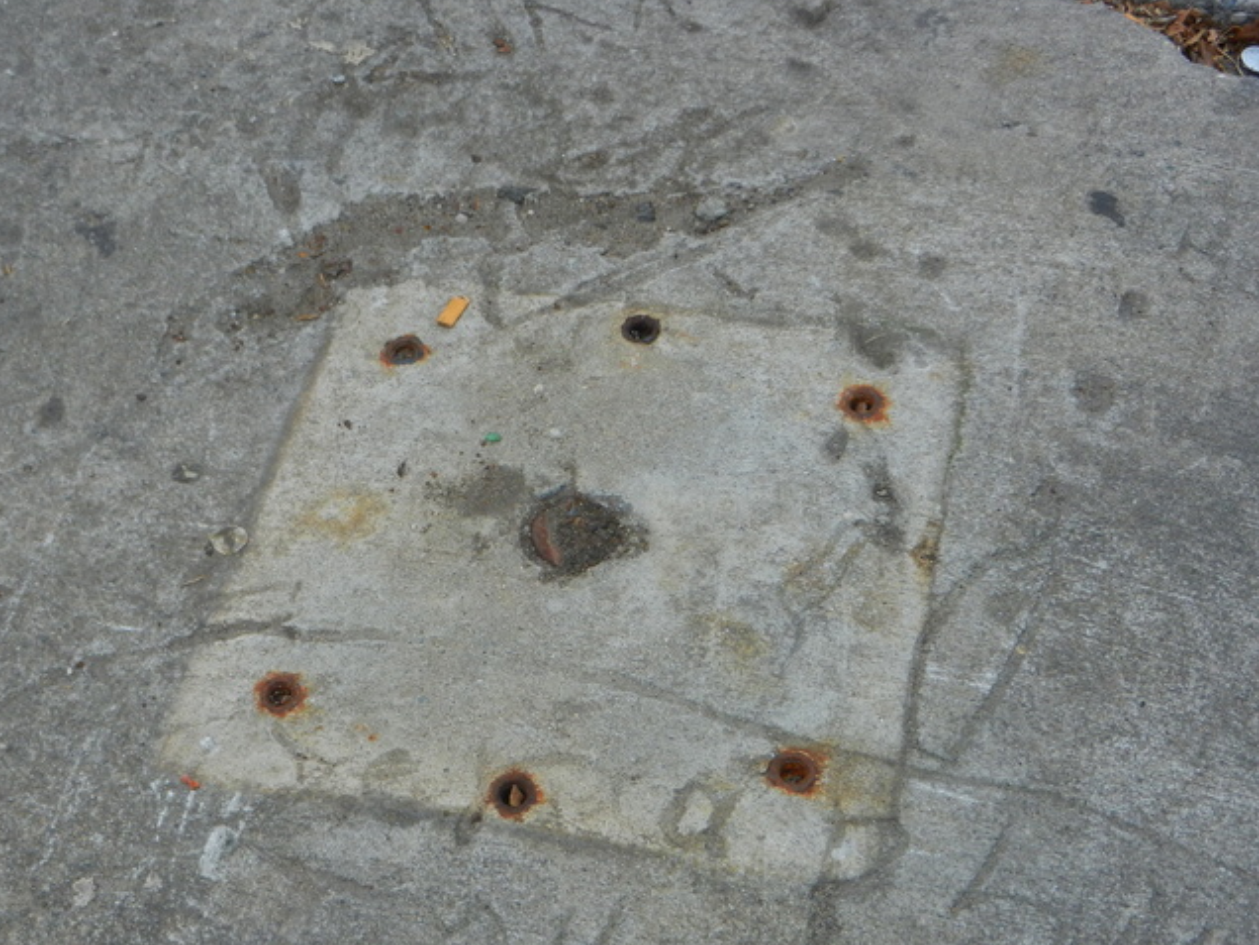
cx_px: 538
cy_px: 577
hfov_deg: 34.3
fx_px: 2037
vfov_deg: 26.0
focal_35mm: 56
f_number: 4.2
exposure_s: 1/250
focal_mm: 8.2
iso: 160
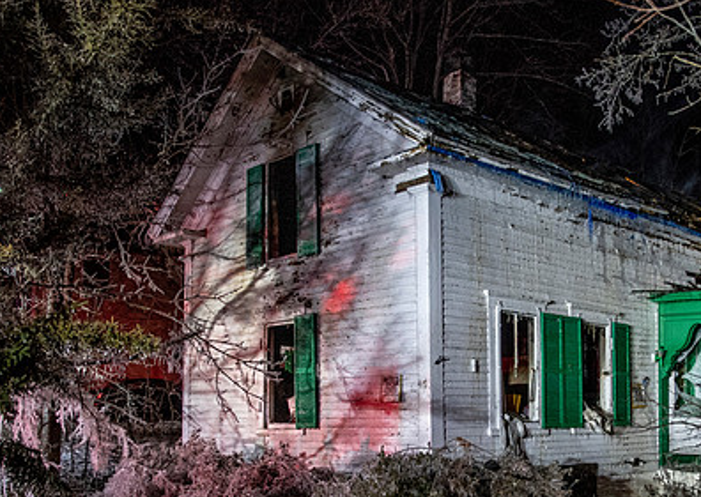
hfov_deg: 47.0
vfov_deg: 34.3
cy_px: 351
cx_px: 456
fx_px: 795
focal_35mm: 40
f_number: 4
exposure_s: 1/160
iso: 2500
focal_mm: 16
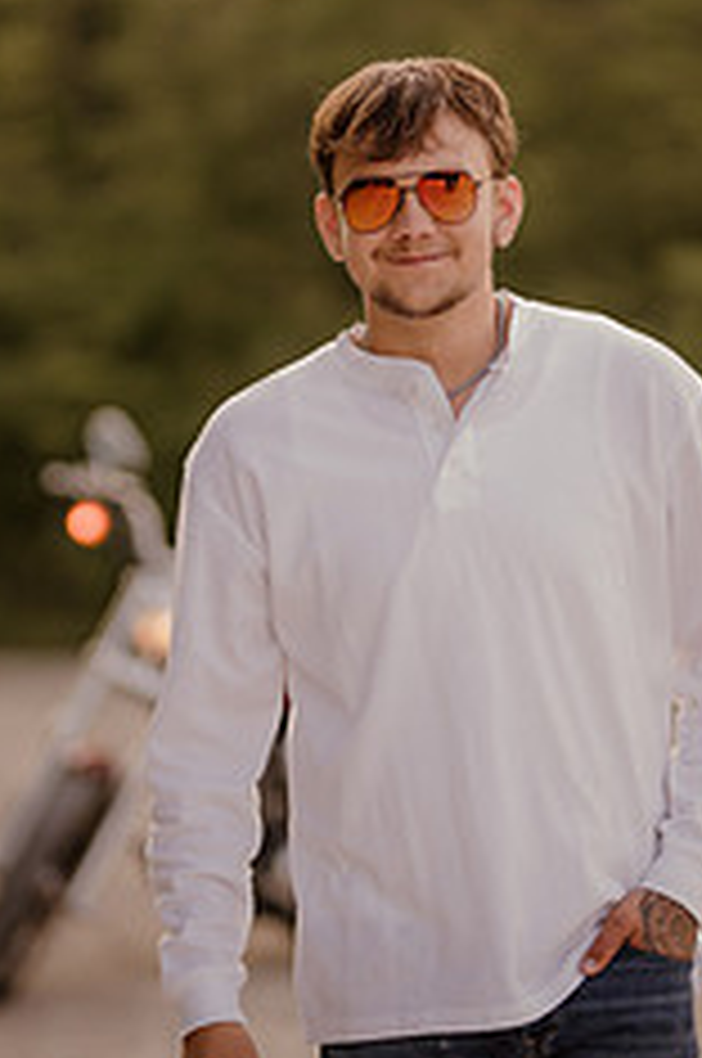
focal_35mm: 163
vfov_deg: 12.6
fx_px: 4781
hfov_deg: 8.4
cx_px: 369
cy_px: 446
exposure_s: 1/400
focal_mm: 85
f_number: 1.4
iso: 100
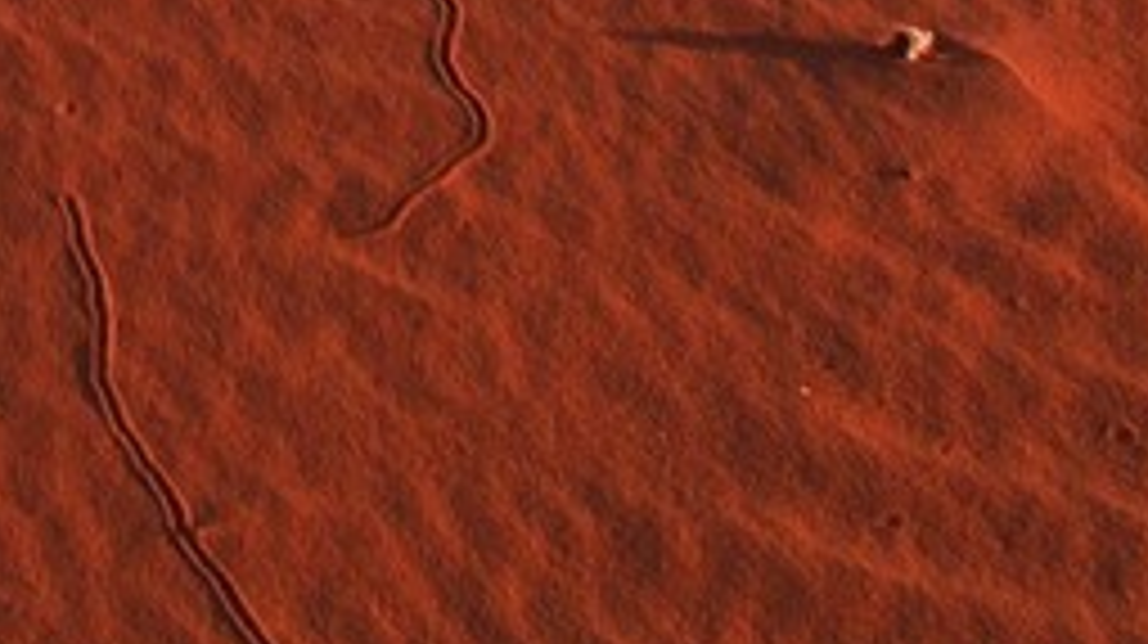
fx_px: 5506
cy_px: -2056
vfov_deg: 5.6
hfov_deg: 11.4
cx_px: -639
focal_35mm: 181
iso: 100
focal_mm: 8.38
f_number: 2.8
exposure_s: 1/400
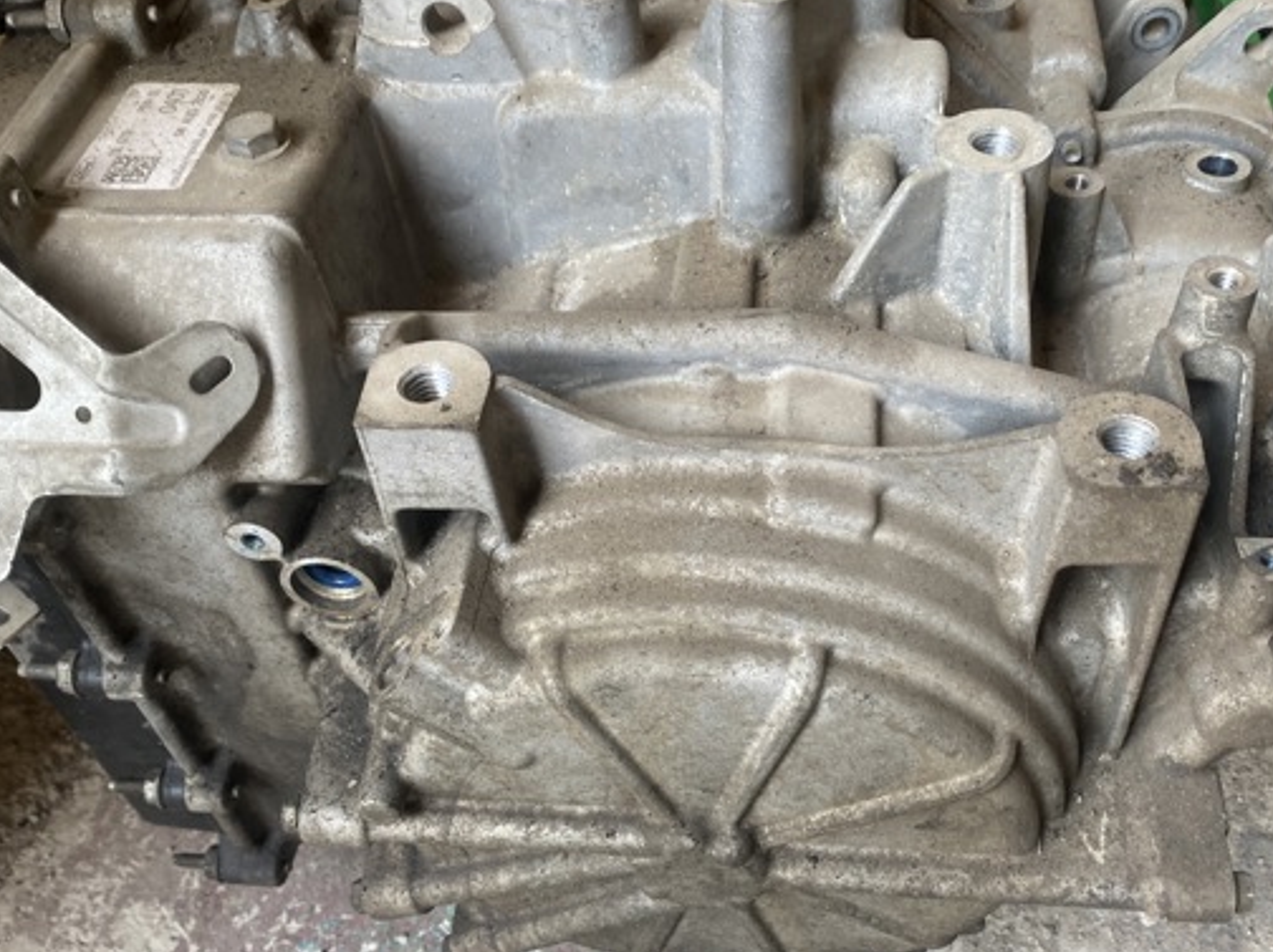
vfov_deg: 42.6
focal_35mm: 33
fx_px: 1212
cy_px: 582
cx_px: 581
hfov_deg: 55.3
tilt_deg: -45.5
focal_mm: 4.25
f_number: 1.8
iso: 125
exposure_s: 1/110
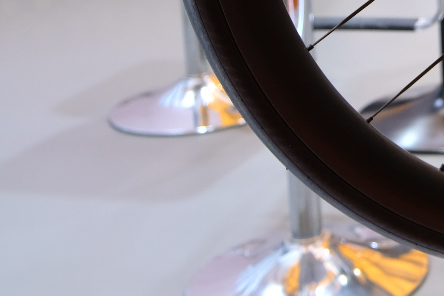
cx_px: 686
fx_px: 1245
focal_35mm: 101
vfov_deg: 12.8
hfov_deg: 17.8
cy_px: -157
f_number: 4
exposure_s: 1/150
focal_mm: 21.4
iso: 400
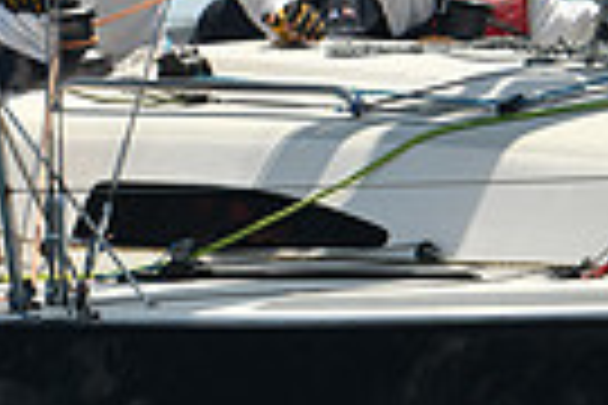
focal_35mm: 524
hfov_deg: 3.9
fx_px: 8849
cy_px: 268
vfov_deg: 2.6
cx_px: 437
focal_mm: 122
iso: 320
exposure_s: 1/640
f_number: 8
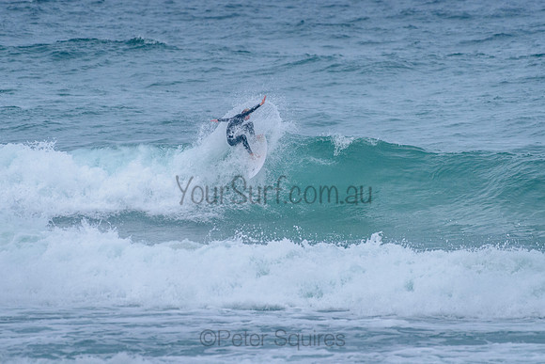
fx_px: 9278
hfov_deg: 3.4
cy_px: 141
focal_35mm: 613
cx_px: 273
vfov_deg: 2.2
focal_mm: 500
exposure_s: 1/2000
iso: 2200
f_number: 5.6
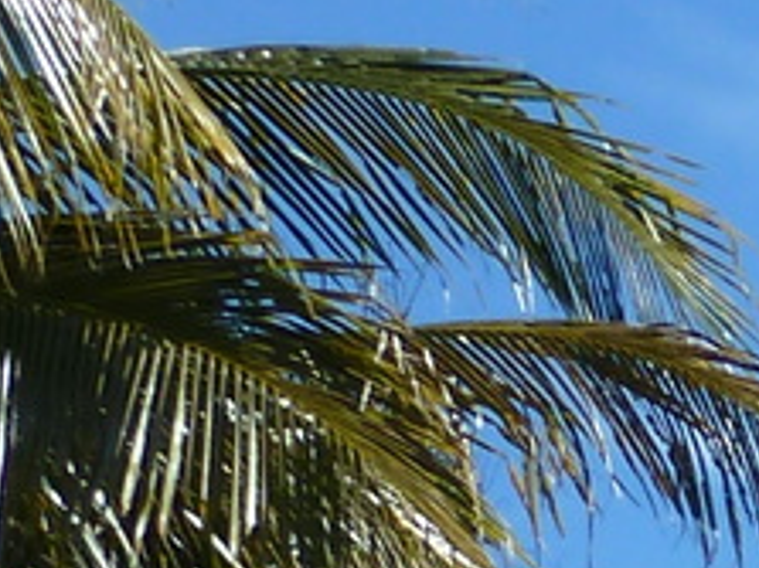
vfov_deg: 4.9
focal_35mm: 287
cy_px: 1758
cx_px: 2328
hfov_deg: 6.3
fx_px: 6289
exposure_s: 1/400
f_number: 4.5
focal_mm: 6.5
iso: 80
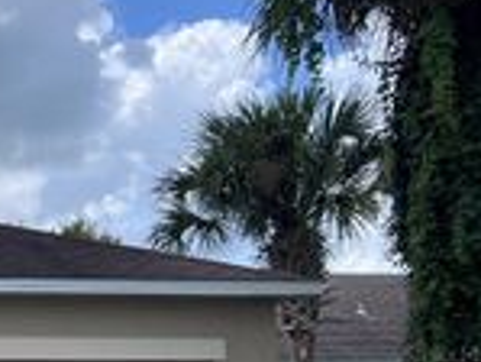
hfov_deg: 18.8
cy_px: 354
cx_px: -307
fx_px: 1210
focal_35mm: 87
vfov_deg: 16.7
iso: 50
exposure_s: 1/5882
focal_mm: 5.7
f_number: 1.5
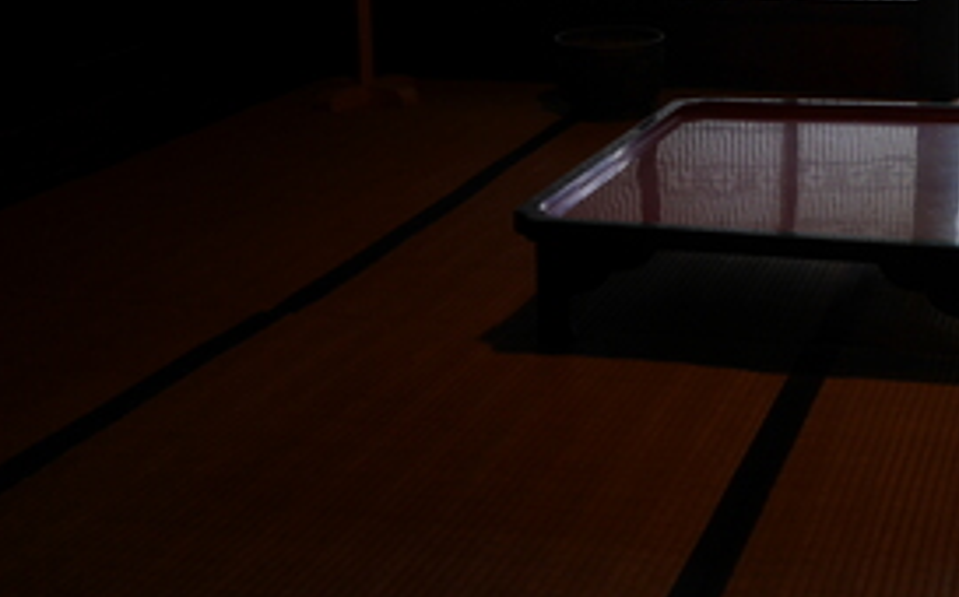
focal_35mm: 56
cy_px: -65
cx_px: 889
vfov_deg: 21.8
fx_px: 1462
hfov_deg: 34.0
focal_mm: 12
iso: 250
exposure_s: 1/60
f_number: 3.5
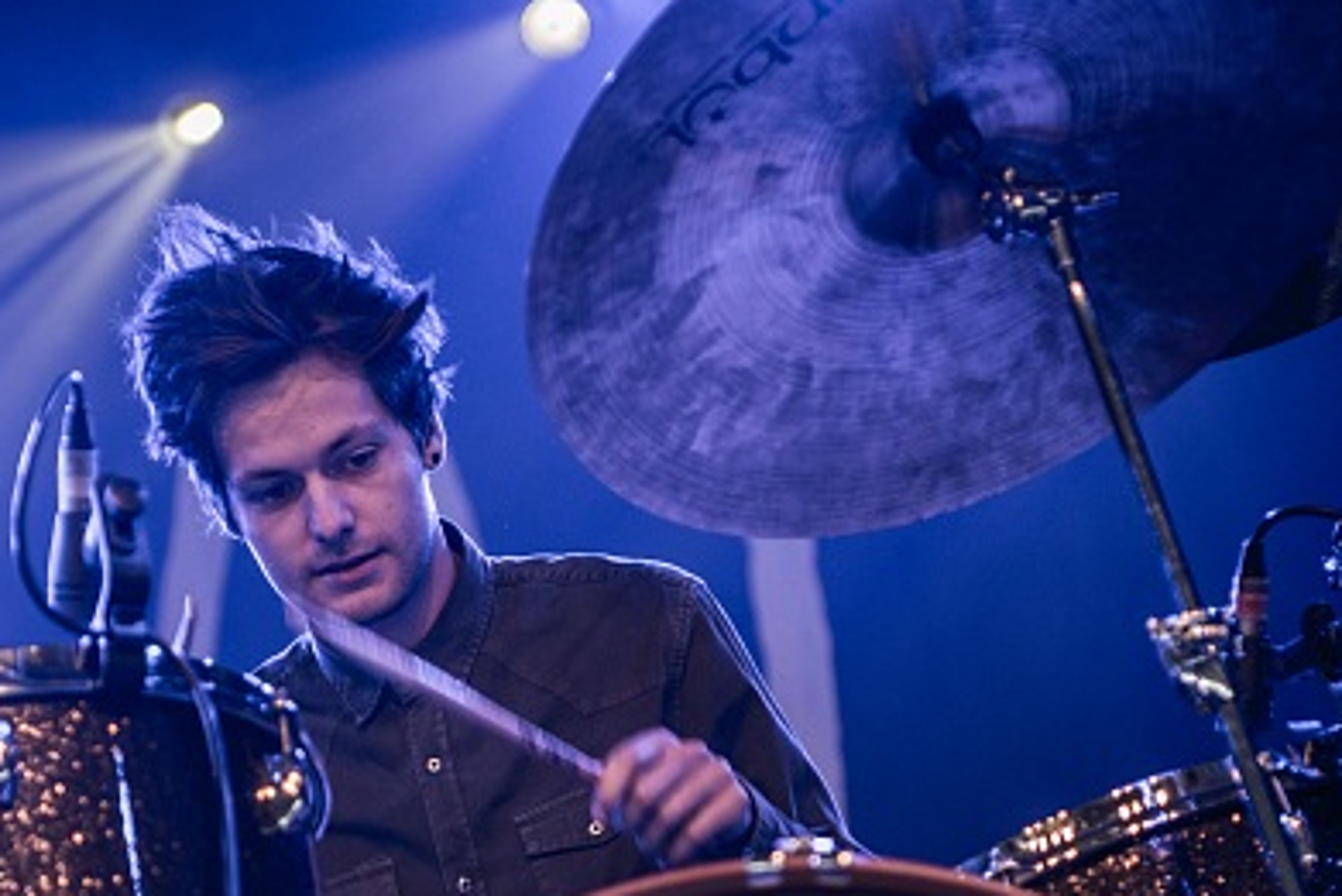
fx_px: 4810
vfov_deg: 10.6
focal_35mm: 129
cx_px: 487
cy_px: 750
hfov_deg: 15.9
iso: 400
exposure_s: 1/125
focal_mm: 70
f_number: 2.8
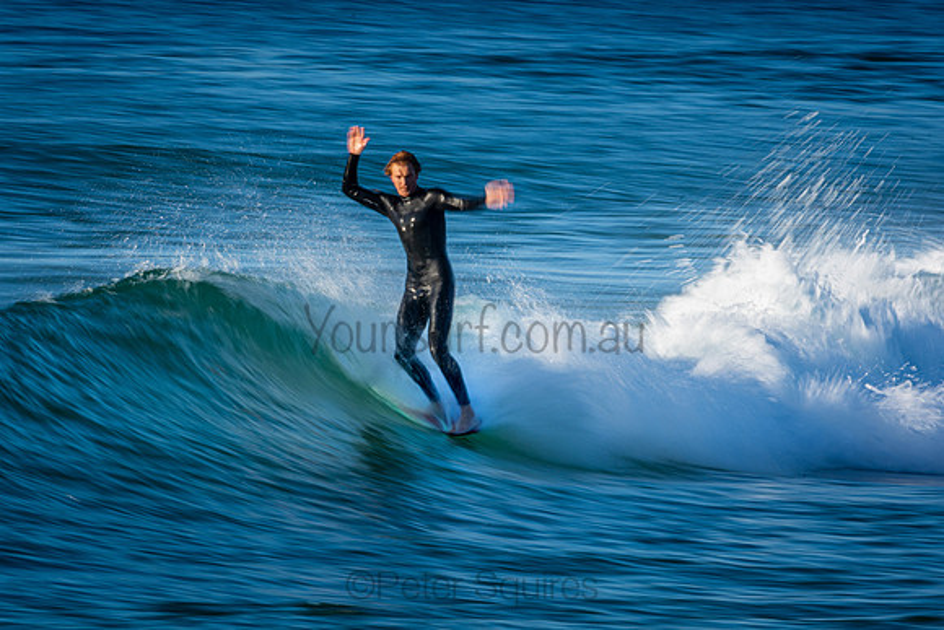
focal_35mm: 750
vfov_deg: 1.8
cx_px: 472
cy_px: 315
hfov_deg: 2.7
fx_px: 19670
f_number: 25
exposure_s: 1/20
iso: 100
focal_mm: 500
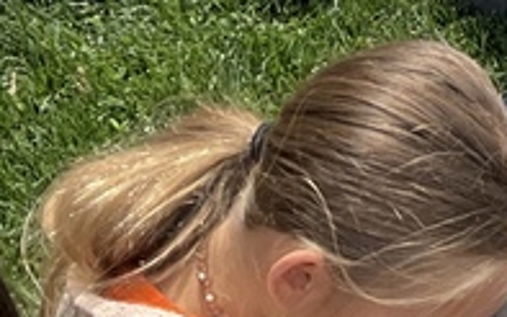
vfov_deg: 7.5
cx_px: 952
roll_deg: -4.8
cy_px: -526
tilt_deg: -22.5
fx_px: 2210
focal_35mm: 160
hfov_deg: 11.9
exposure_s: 1/1168
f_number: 1.8
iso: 16
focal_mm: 3
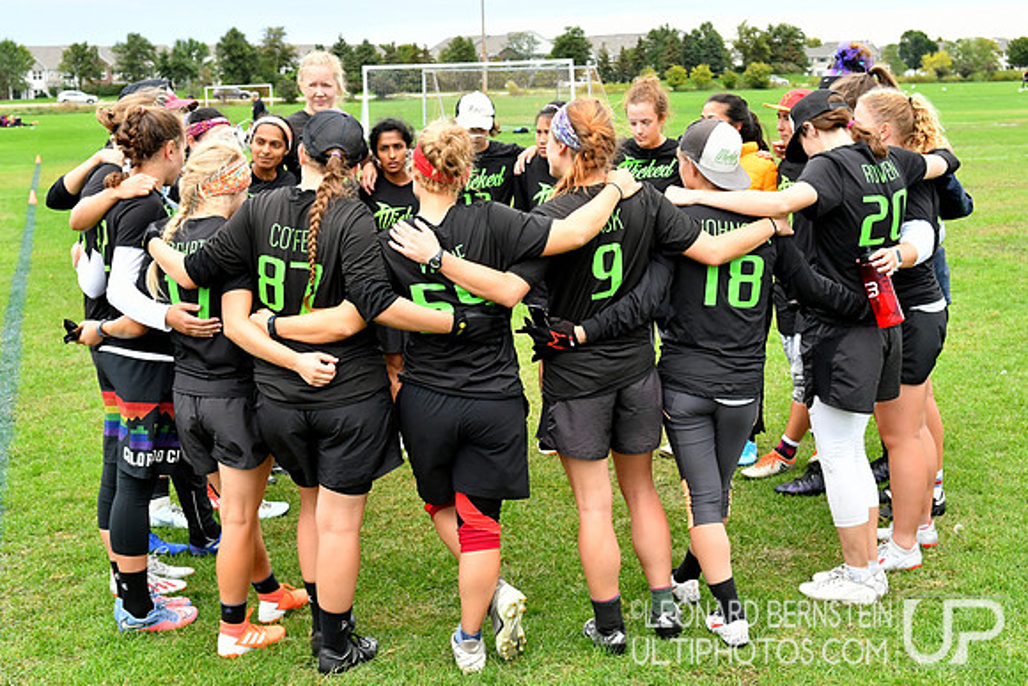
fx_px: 1371
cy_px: 343
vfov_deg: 28.1
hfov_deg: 41.1
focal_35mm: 48
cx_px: 514
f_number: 7.1
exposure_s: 1/800
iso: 1600
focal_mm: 32
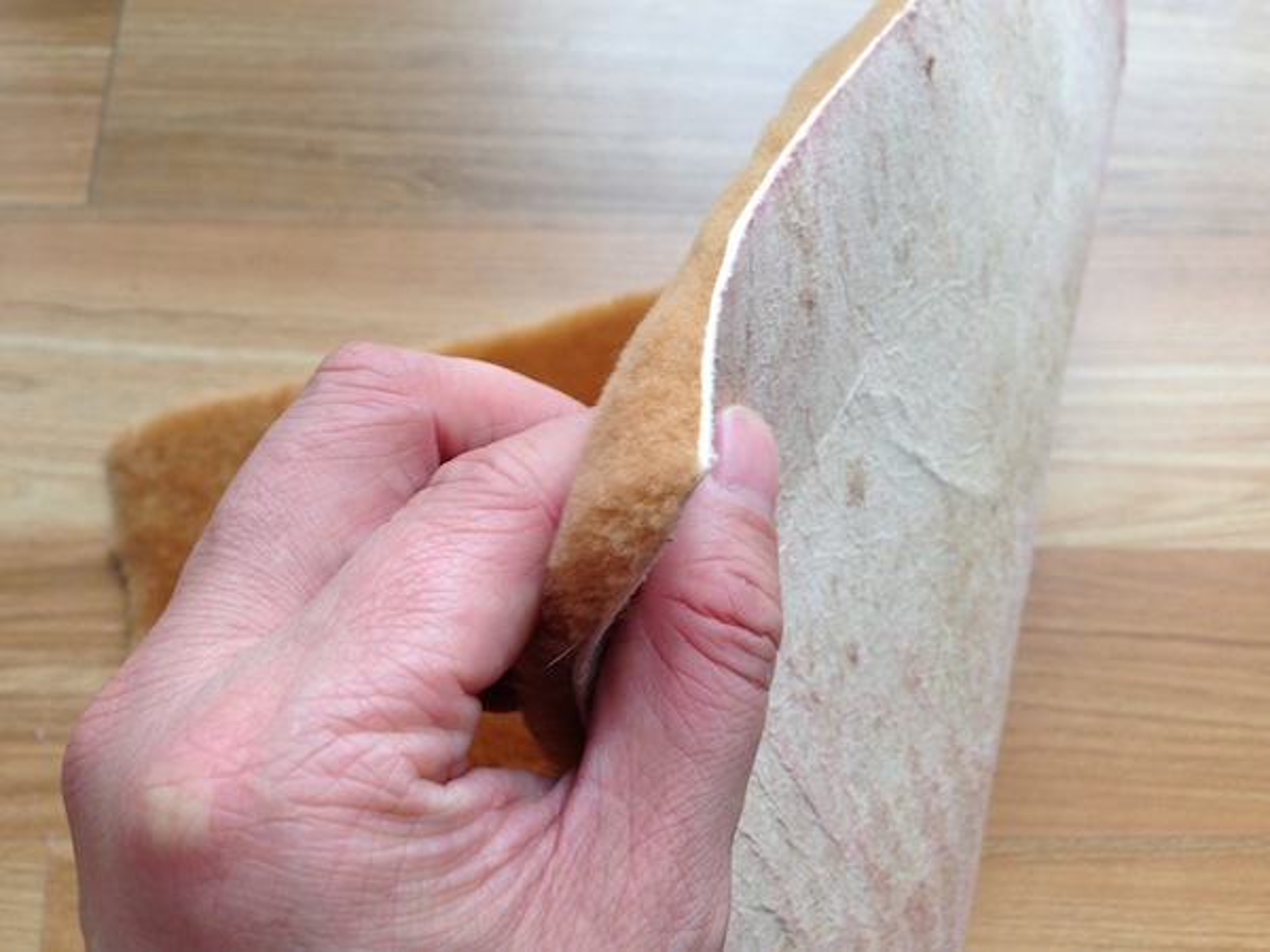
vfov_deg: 42.9
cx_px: 635
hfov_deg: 55.4
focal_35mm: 33
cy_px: 476
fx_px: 1211
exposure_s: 1/60
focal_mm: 4.12
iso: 50
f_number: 2.4
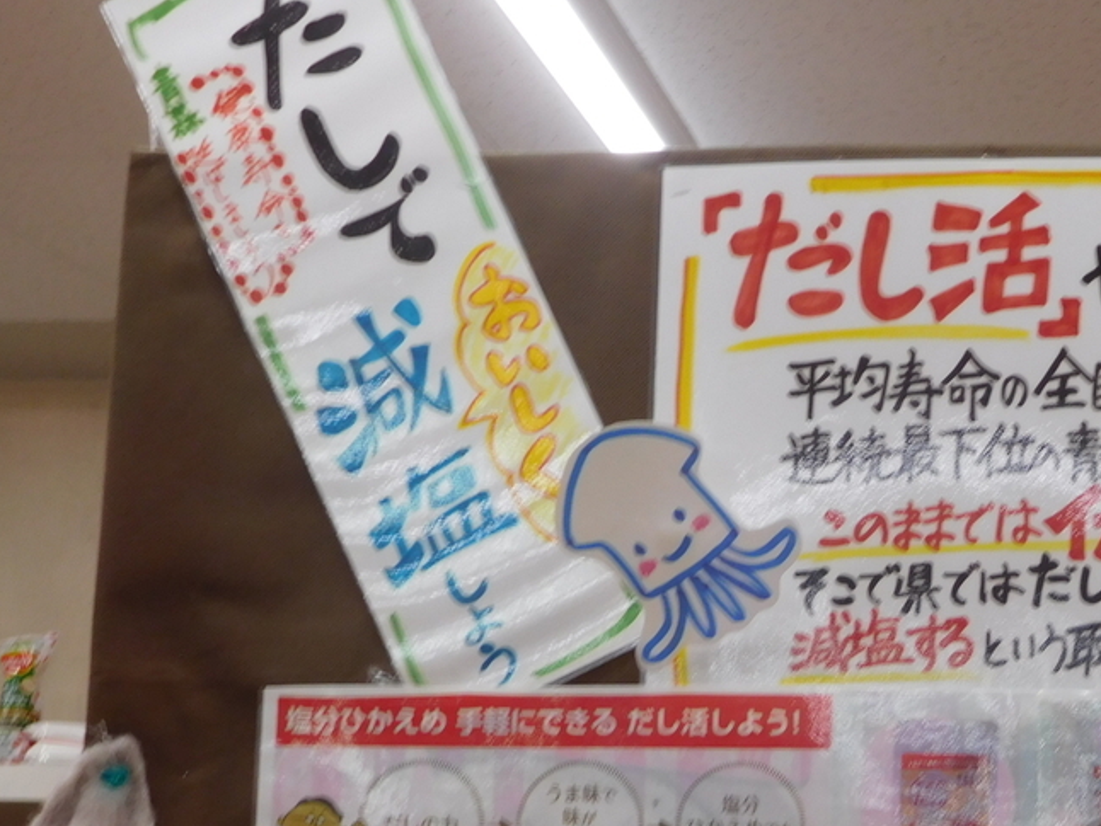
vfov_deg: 22.4
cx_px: 1000
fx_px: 2068
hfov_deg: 28.6
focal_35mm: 65
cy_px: 623
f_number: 3.8
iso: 125
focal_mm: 6.2
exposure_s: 1/50
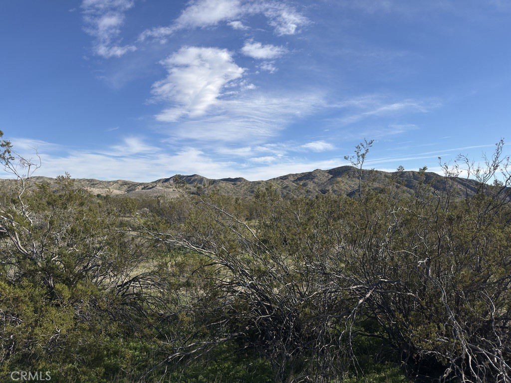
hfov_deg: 71.6
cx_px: 256
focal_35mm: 24
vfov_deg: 56.8
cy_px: 192
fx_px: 354
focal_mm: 6.76
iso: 80
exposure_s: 1/7752
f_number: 1.78
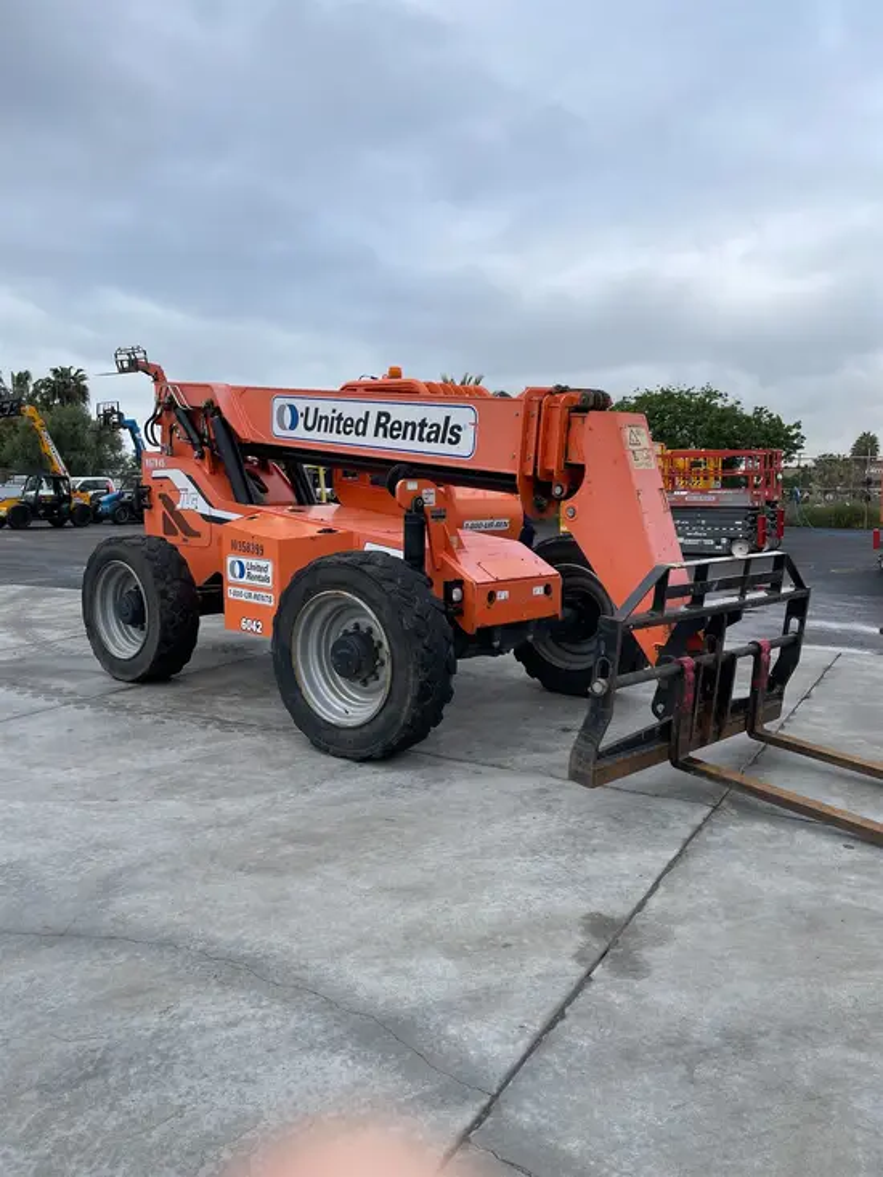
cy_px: 588
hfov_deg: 53.1
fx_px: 884
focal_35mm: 26
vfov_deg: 67.3
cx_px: 442
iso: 50
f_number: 1.6
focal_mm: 4.2
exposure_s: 1/997
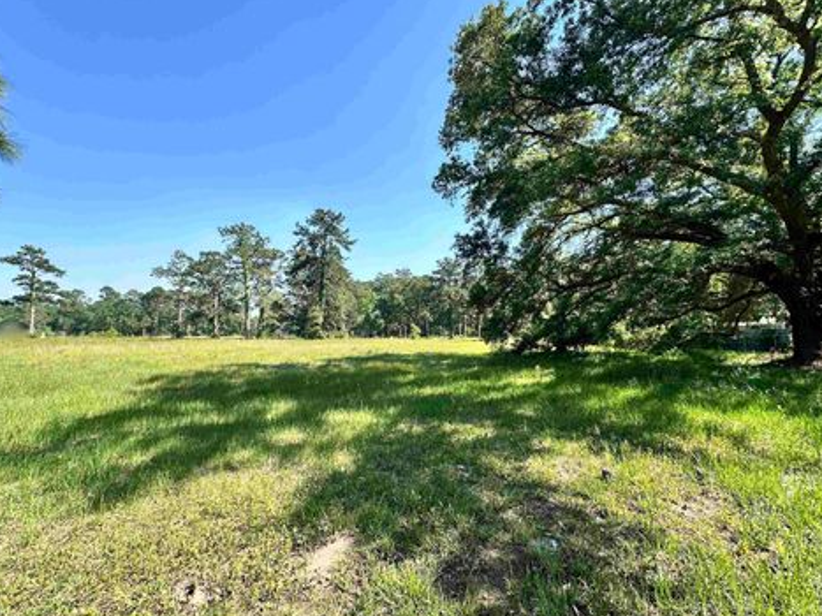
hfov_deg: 98.1
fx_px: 356
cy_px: 319
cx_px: 428
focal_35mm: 15
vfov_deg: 81.7
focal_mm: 2.22
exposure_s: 1/739
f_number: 2.2
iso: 40
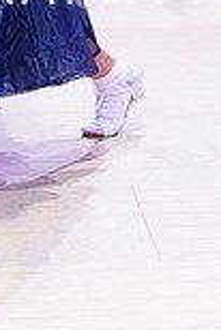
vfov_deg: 7.3
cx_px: -47
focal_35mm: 278
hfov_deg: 4.9
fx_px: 2554
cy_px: -54
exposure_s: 1/160
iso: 1250
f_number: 2.8
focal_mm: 95
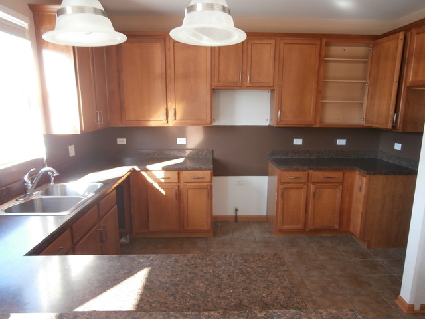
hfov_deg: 71.6
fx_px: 295
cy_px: 160
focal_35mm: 24
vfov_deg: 56.8
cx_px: 212
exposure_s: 1/40
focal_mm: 4.2
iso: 200
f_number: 3
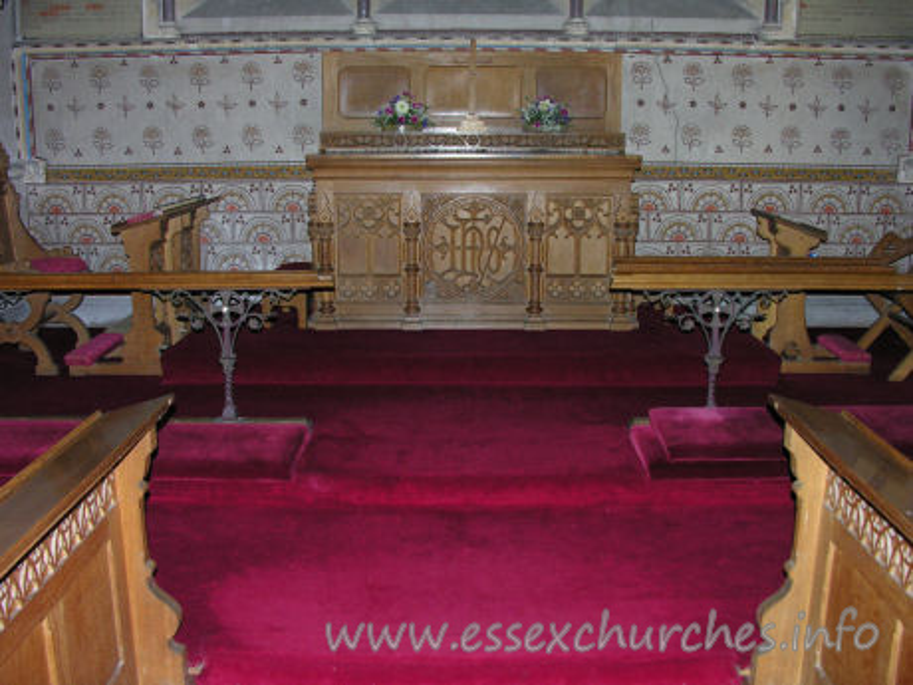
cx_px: 456
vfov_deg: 40.7
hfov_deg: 52.6
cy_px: 342
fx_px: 923
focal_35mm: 35
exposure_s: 1/60.1
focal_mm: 8.9
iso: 191
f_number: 2.8
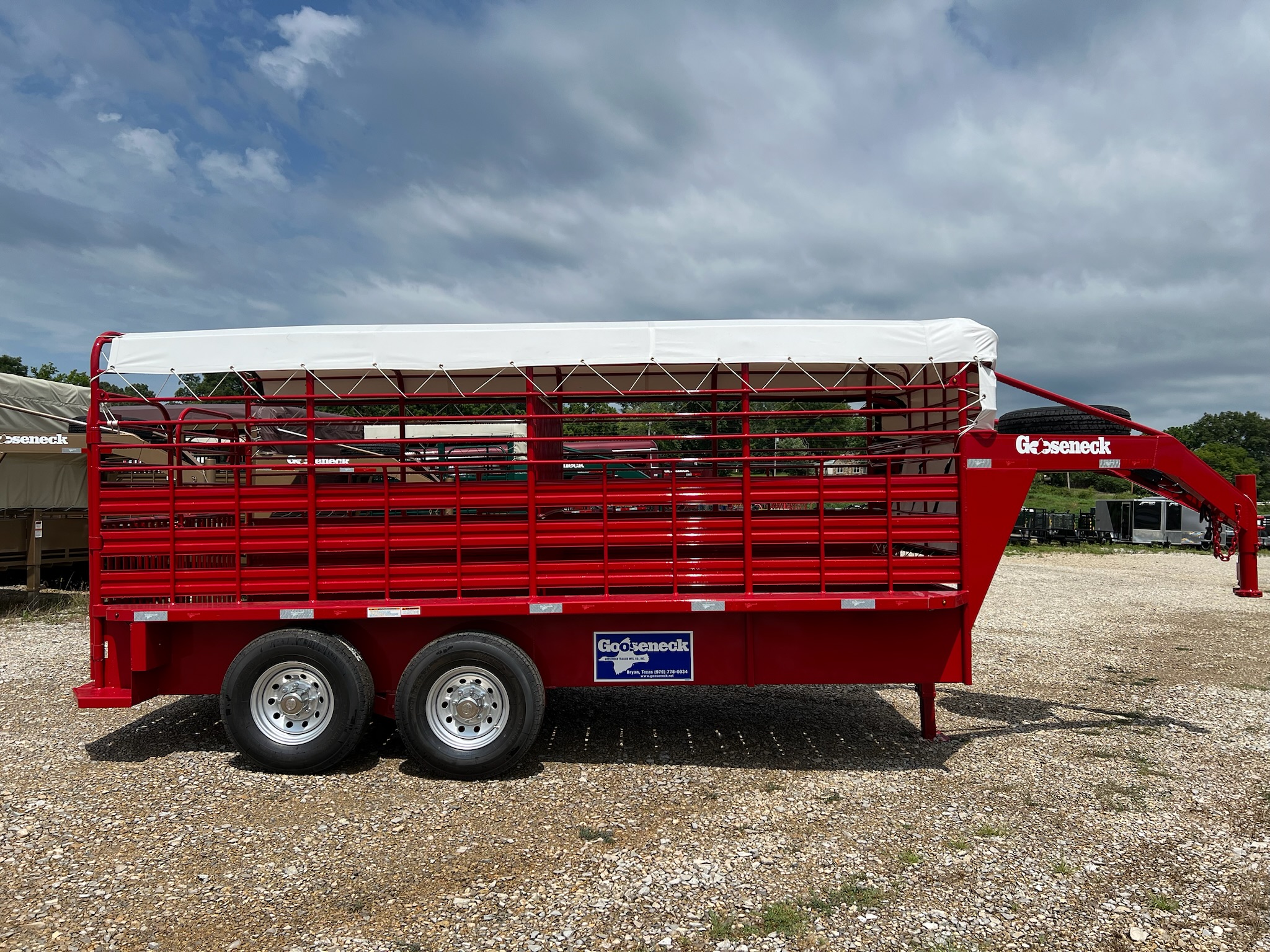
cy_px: 476
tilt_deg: +1.9
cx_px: 635
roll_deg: -2.7
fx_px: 954
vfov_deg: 53.1
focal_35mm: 26
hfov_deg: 67.3
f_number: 1.5
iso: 50
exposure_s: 1/7463
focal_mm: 5.7
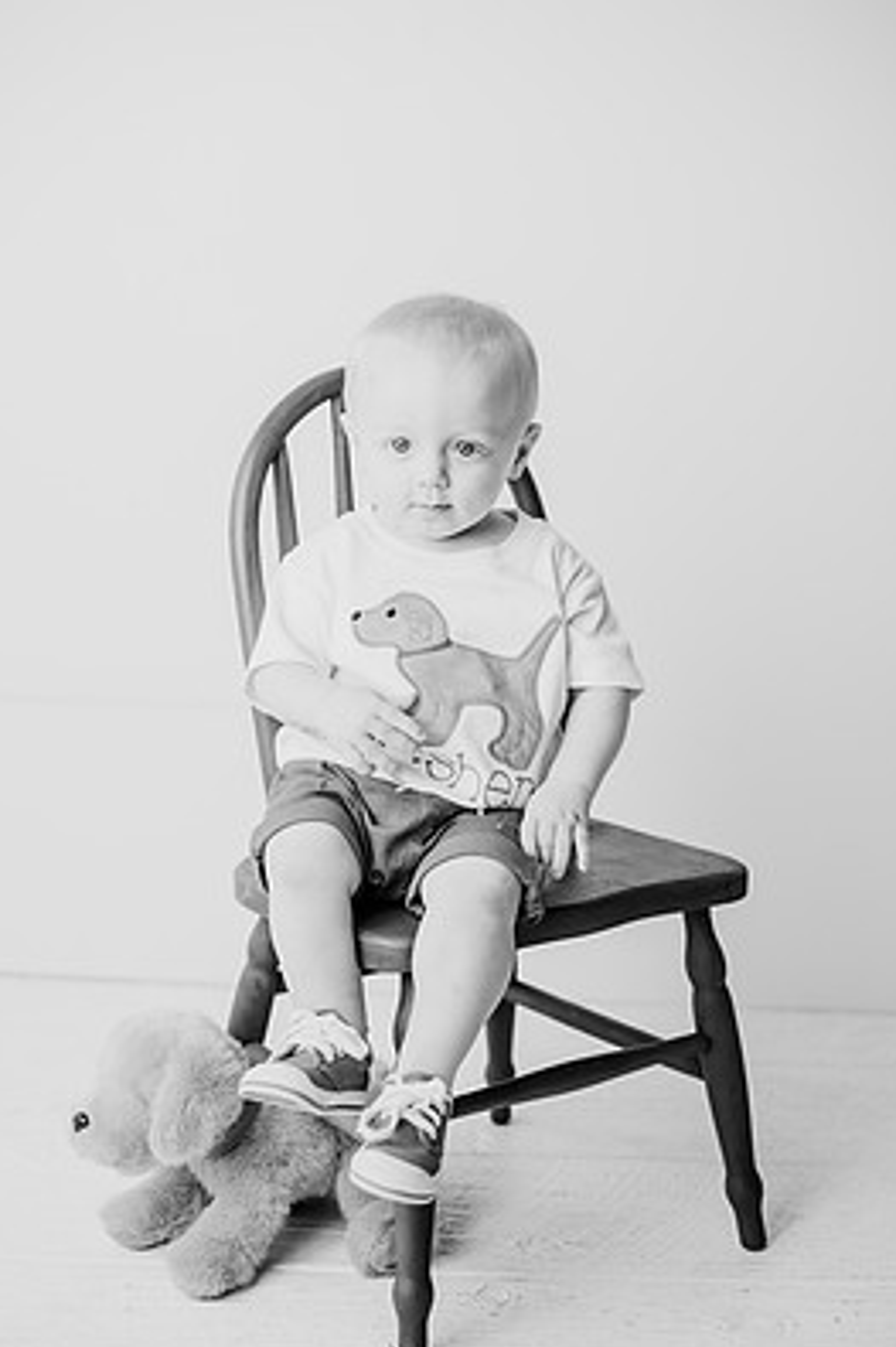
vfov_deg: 35.1
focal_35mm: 57
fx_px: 2130
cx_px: 416
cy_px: 685
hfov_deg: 23.8
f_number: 2.5
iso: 100
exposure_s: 1/160
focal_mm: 50
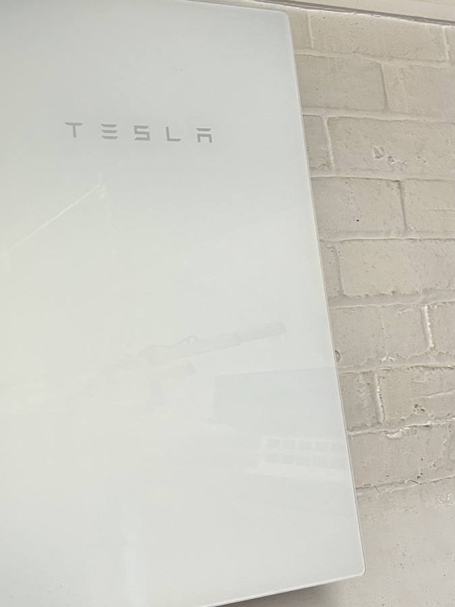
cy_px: 253
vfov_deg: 41.1
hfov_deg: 30.6
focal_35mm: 46
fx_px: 806
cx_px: 82
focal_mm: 5.7
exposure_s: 1/60
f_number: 1.5
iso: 200
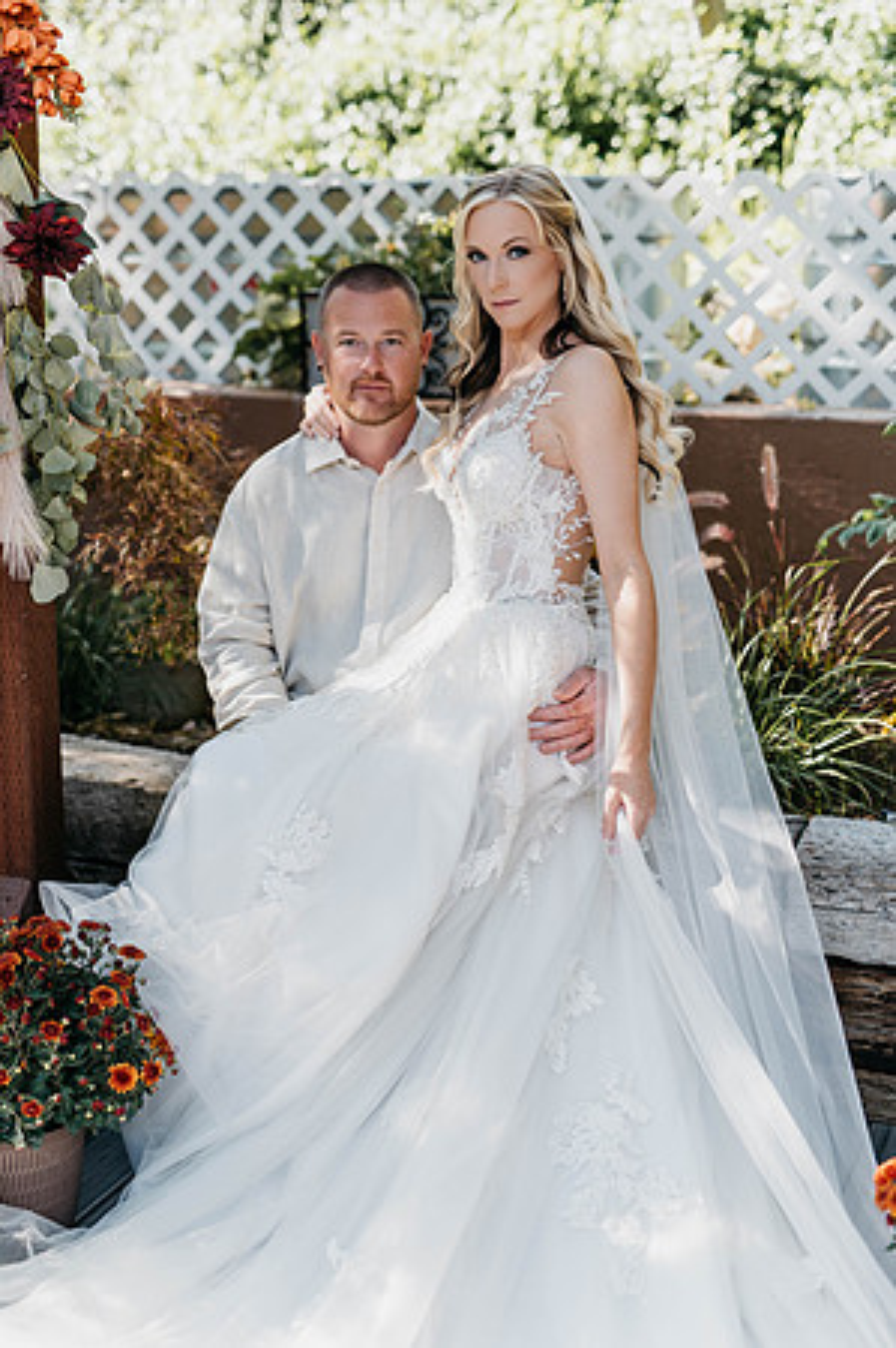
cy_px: 674
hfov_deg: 26.9
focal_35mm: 50
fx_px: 1871
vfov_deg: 39.6
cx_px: 448
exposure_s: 1/1250
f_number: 2
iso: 250
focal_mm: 50
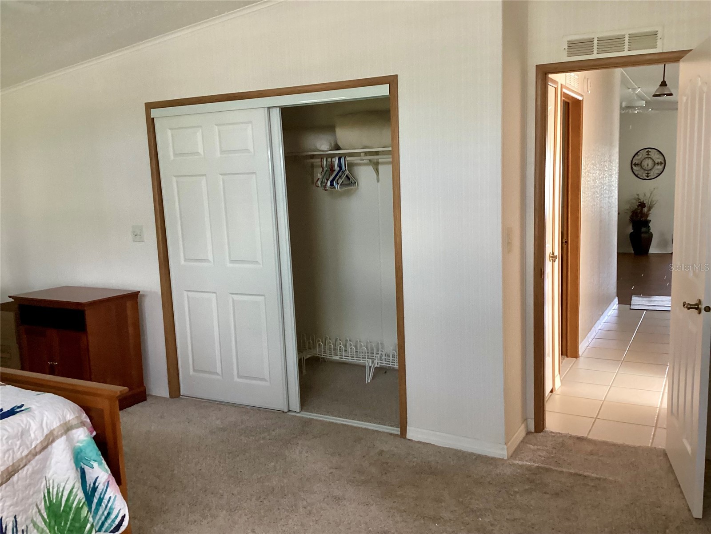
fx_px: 637
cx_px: 356
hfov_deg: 58.4
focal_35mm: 31
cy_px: 267
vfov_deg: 45.4
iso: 320
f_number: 2.4
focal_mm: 3.3
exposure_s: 1/50
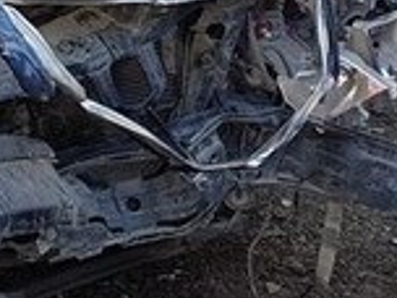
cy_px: -20
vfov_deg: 12.9
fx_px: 1296
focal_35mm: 113
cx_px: -337
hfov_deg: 15.0
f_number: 1.7
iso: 40
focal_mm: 4.2
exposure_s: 1/387
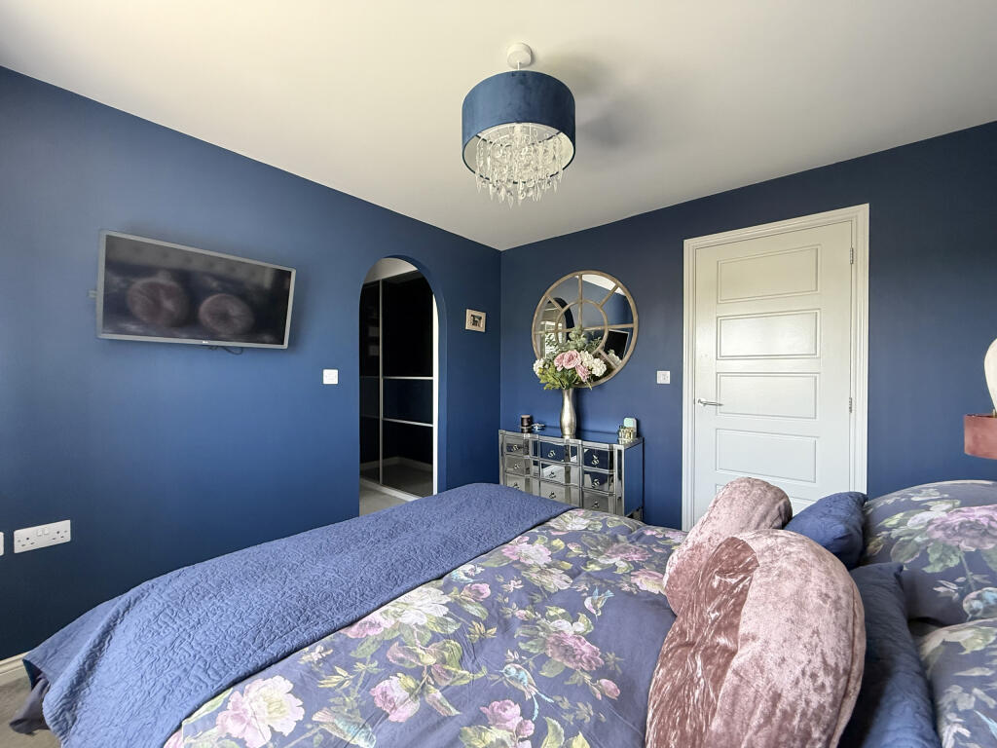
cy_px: 374
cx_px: 498
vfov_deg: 85.7
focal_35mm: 14
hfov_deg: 102.1
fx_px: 403
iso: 320
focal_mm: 2.22
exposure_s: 1/91
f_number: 2.2
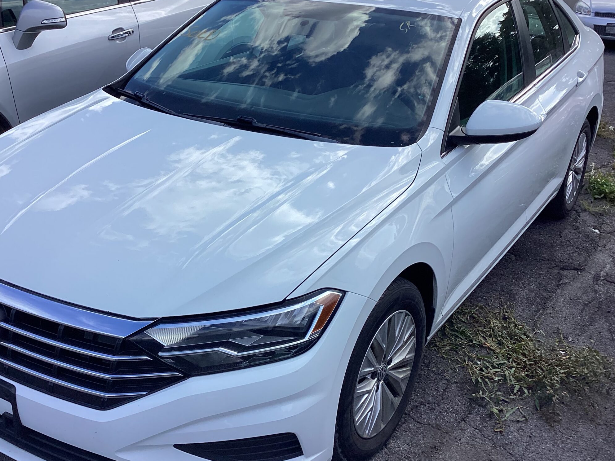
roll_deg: -1.3
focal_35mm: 40
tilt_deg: -19.1
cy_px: 244
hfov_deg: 46.8
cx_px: 287
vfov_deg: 35.9
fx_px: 711
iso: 25
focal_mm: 3.3
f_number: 2.4
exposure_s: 1/947
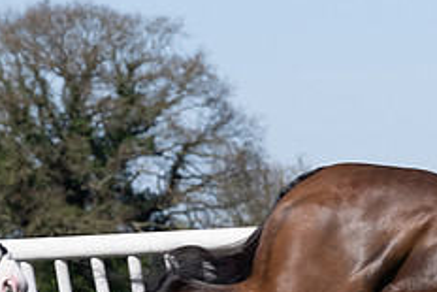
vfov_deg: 3.1
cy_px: 245
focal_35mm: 439
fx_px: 5332
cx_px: 346
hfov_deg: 4.7
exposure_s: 1/1600
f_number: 5
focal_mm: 70
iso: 200
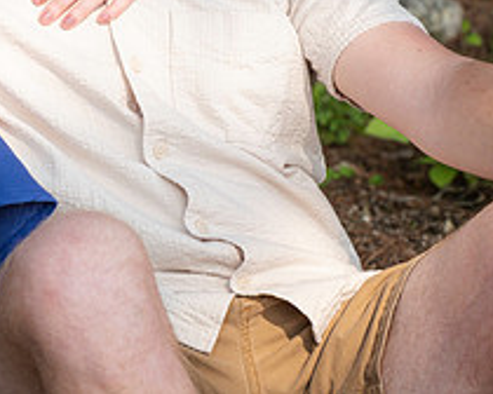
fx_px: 2305
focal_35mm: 158
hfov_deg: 12.2
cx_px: 204
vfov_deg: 9.7
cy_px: -57
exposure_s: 1/480
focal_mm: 40.7
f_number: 5.6
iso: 320
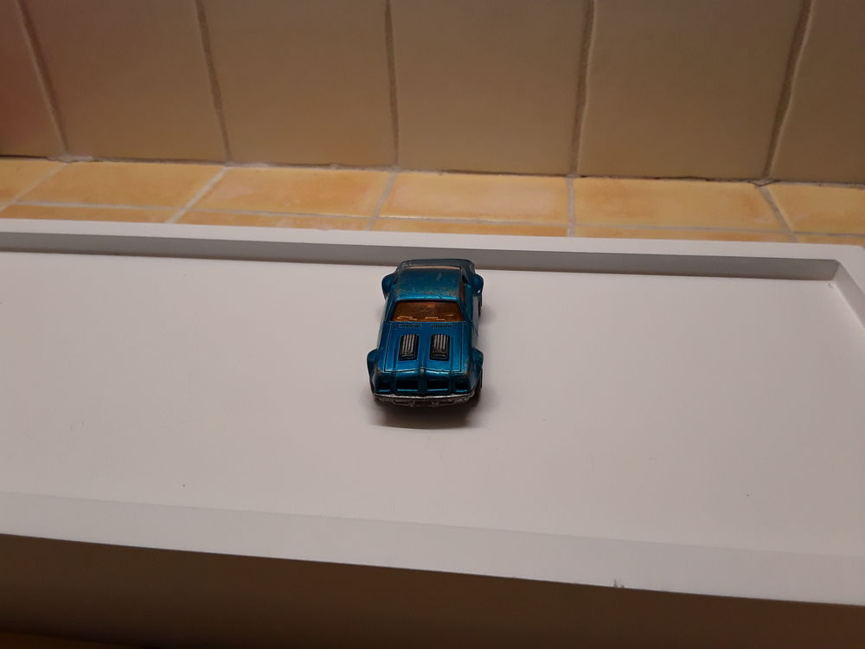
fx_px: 675
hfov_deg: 65.3
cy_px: 324
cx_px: 432
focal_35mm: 27
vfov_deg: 51.4
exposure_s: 1/120
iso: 80
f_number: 1.9
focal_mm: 2.91
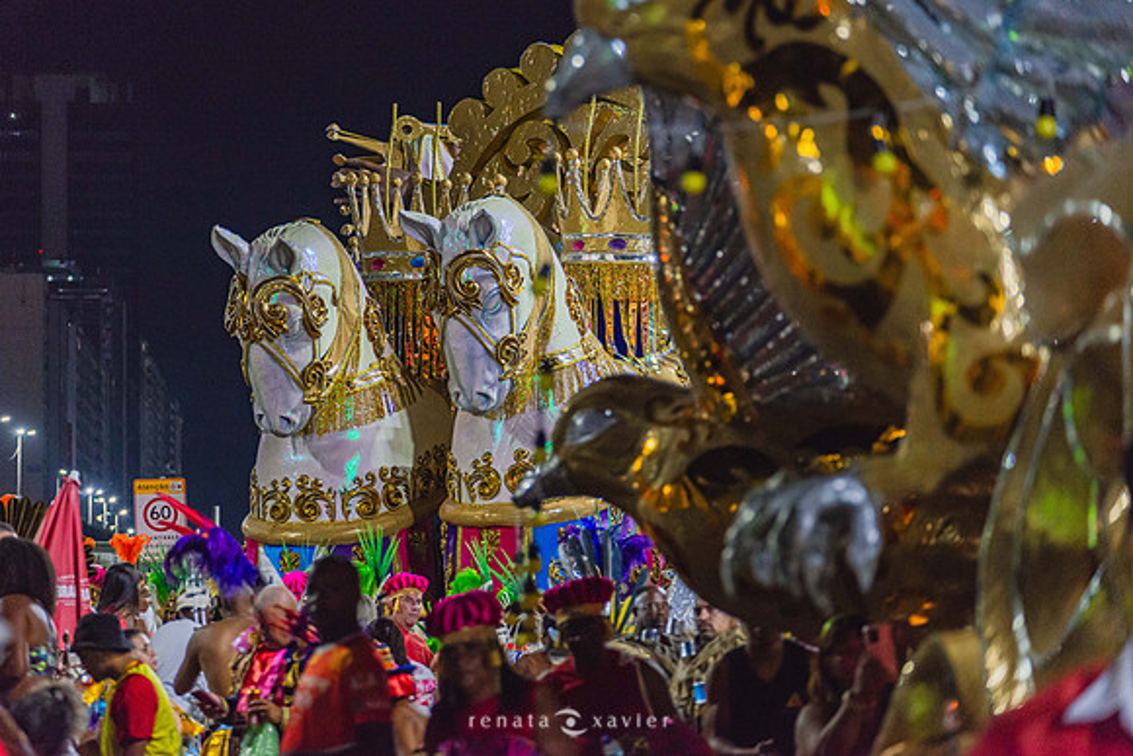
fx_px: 5517
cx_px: 531
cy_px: 365
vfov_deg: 7.8
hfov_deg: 11.7
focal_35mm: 175
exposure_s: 1/60
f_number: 5.3
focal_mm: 165
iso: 2500
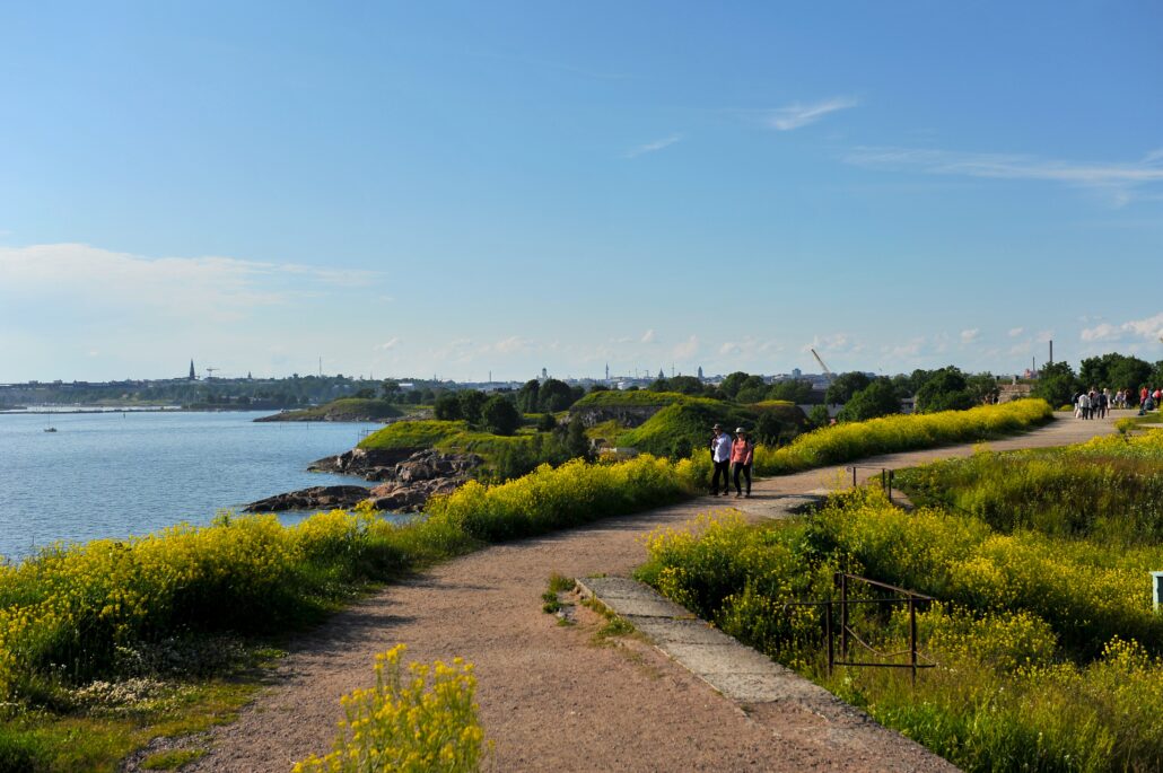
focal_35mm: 45
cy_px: 386
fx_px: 1453
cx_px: 582
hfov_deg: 43.6
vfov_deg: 29.8
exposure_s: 1/2500
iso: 200
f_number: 5.6
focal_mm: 45
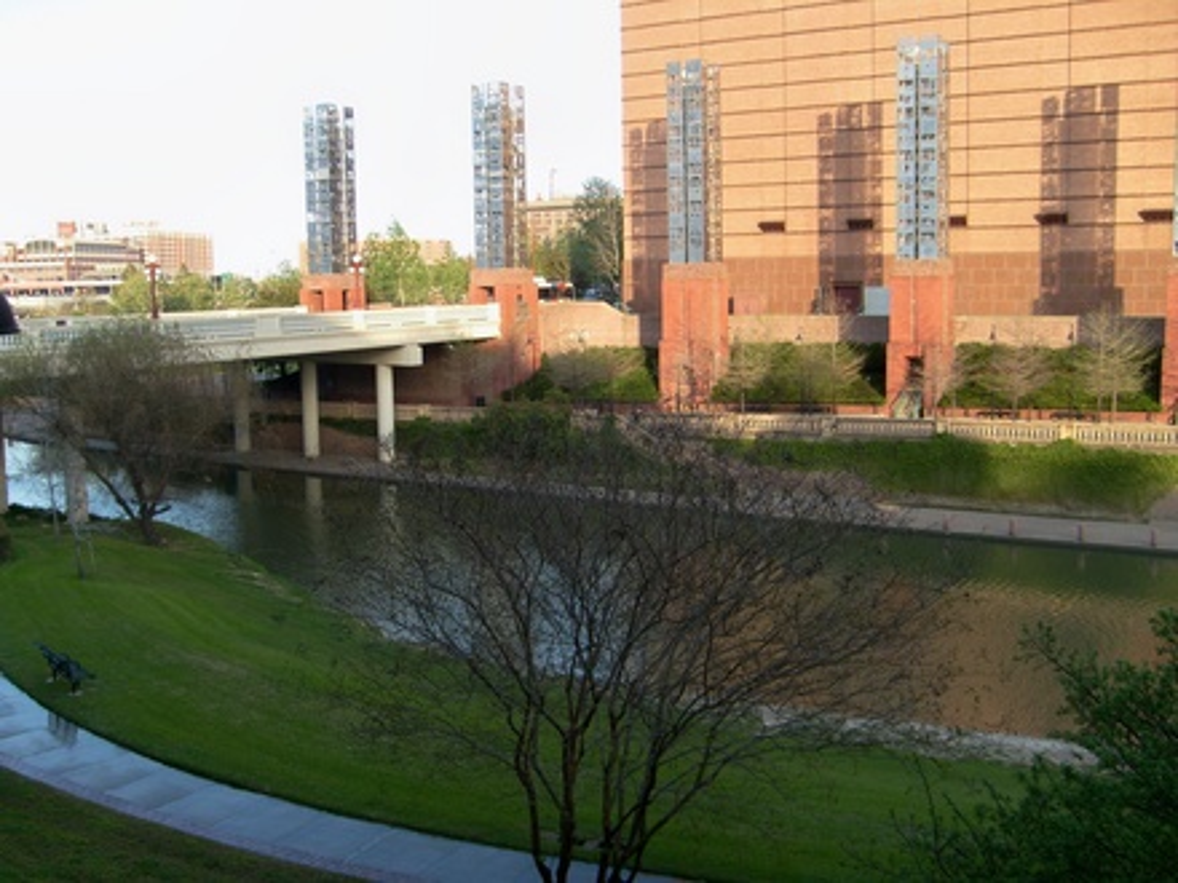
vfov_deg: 40.7
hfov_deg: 52.6
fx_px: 1191
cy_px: 442
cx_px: 589
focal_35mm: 35
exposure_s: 1/350
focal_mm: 5.8
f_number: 2.8
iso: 80
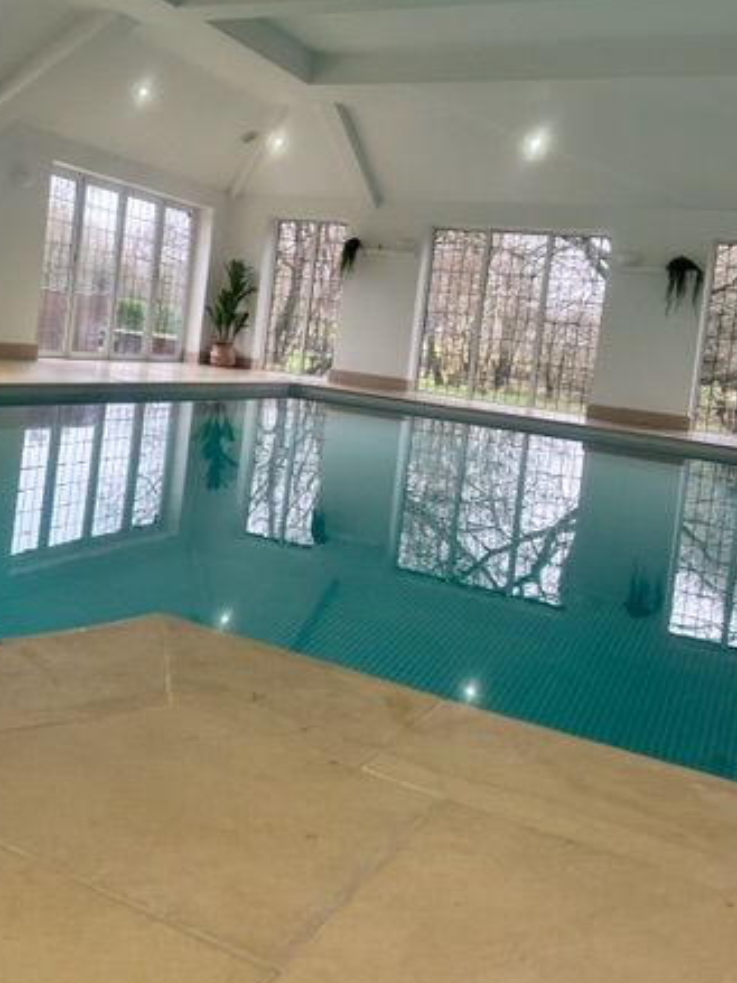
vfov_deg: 51.9
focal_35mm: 35
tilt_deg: -2.3
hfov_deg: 40.5
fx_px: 994
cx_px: 289
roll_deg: -5.9
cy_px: 352
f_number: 1.78
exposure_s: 1/100
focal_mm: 6.86
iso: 160
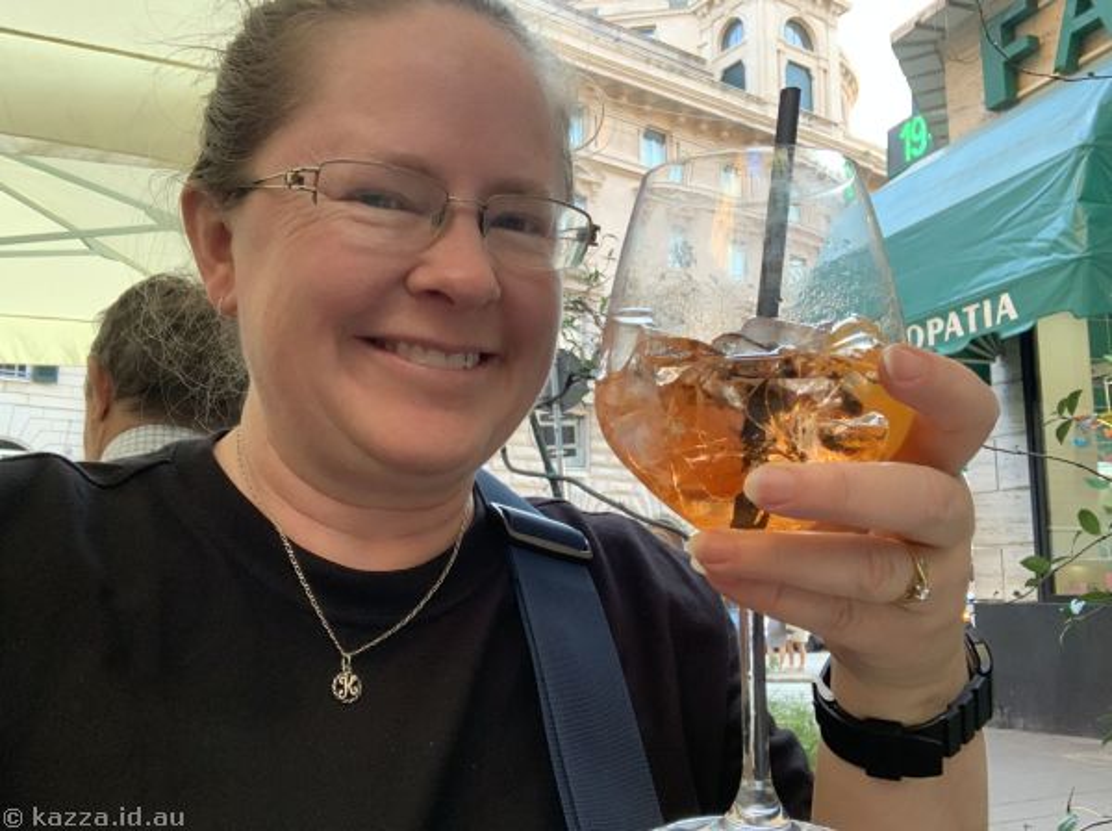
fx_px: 1026
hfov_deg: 56.9
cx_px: 556
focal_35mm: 32
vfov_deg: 44.0
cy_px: 416
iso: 200
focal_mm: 2.87
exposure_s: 1/49
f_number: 2.2
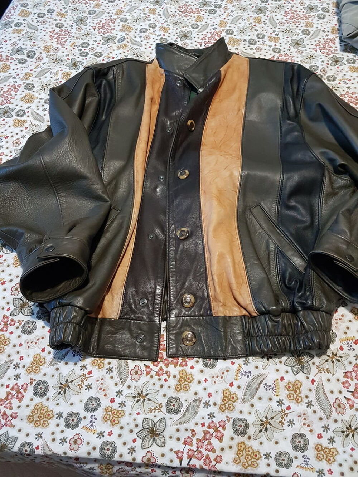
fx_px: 358
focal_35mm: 26
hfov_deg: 53.1
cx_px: 179
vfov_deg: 67.3
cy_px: 238
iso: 250
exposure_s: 1/18
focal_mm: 4.2
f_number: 1.7
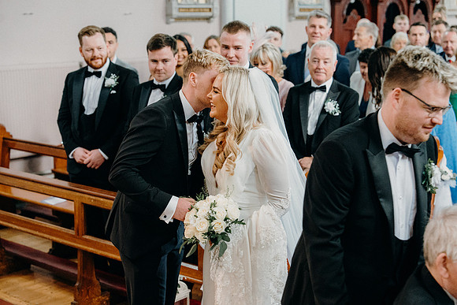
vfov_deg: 22.6
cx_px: 228
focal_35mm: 60
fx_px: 762
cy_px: 152
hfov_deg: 33.4
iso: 5000
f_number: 3.5
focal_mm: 60
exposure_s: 1/160
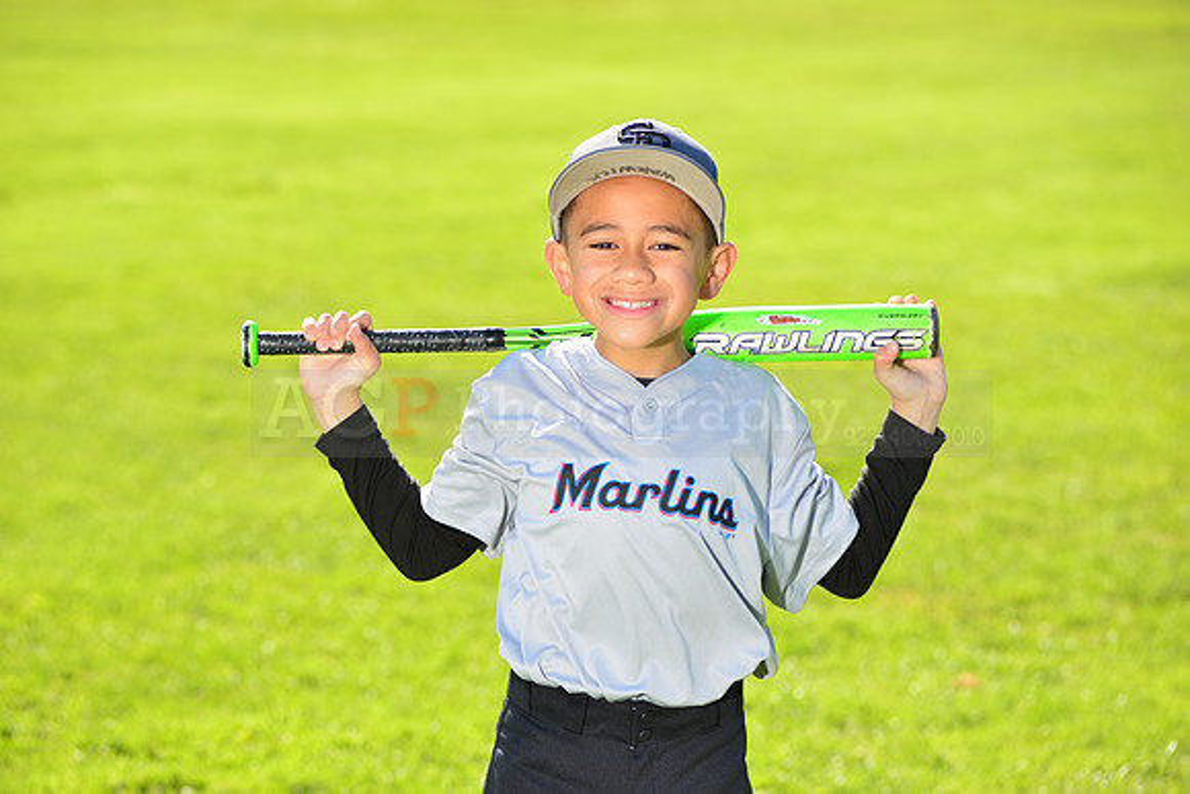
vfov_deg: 11.8
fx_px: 3835
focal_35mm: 116
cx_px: 595
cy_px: 397
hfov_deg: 17.6
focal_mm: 116
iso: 100
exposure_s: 1/250
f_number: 5
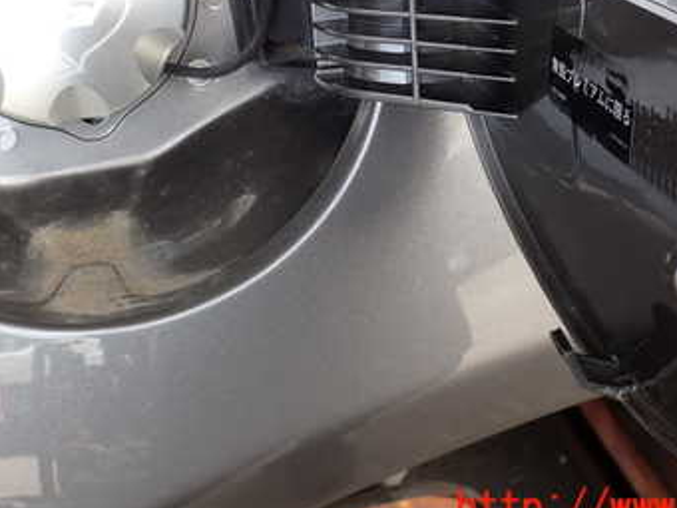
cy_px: 86
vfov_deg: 26.9
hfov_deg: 36.1
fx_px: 1037
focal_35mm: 53
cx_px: 309
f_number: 3.2
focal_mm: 5.4
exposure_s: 1/100
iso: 100
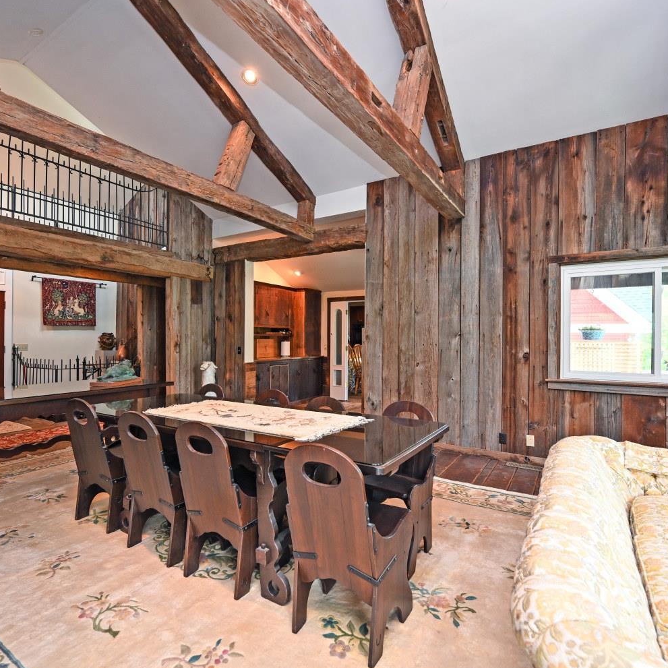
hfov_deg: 80.6
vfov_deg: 80.7
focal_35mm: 18
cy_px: 335
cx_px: 307
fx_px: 393
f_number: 4
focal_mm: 14
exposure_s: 1/60
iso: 800
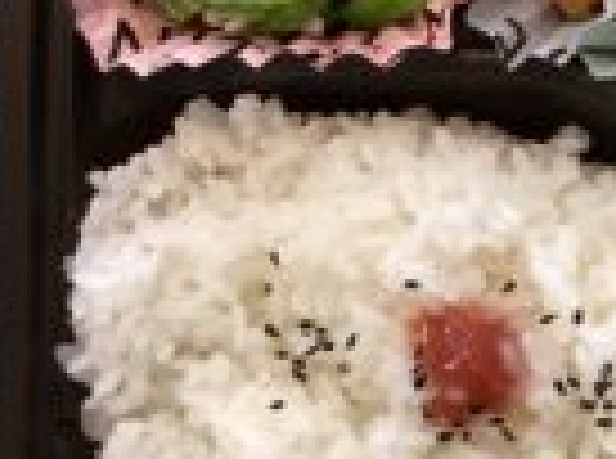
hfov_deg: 21.9
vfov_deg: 17.2
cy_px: 101
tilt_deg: -85.0
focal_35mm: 85
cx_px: 677
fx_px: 1509
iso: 320
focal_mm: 3.3
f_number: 2.4
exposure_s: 1/40
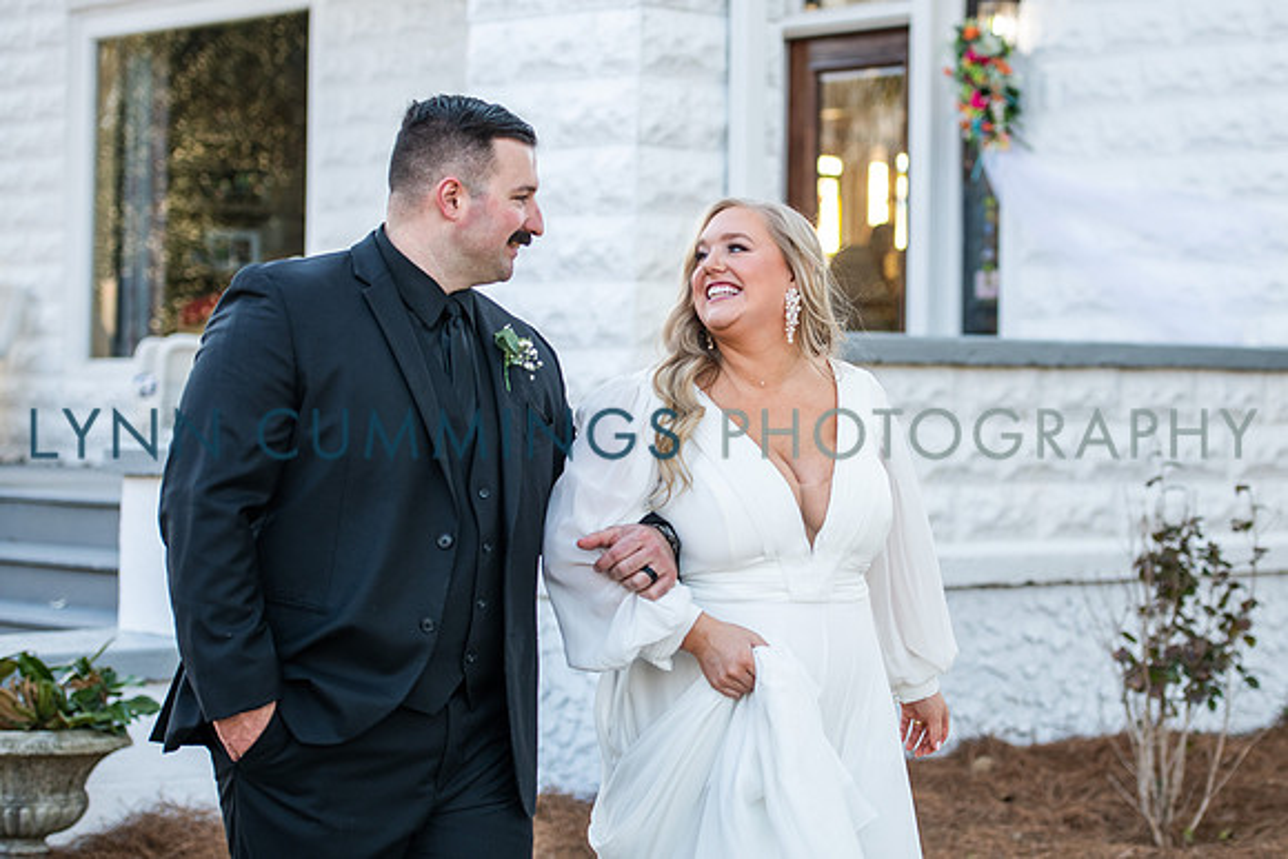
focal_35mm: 89
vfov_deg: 15.4
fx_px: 3168
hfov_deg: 23.0
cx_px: 760
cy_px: 430
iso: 200
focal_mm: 75
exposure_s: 1/400
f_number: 3.2
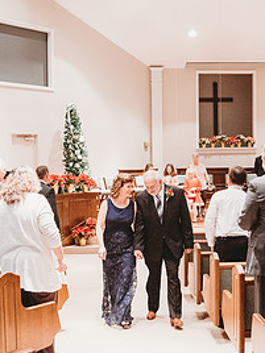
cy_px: 183
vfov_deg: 38.2
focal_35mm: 50
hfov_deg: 29.1
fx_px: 510
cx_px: 128
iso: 8000
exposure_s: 1/200
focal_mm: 31
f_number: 4
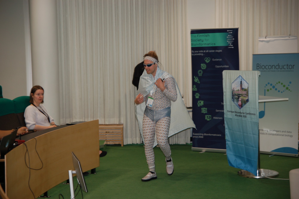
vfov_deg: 18.2
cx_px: 150
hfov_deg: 27.0
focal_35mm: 75
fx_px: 622
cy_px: 100
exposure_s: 1/60
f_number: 2.8
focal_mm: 50
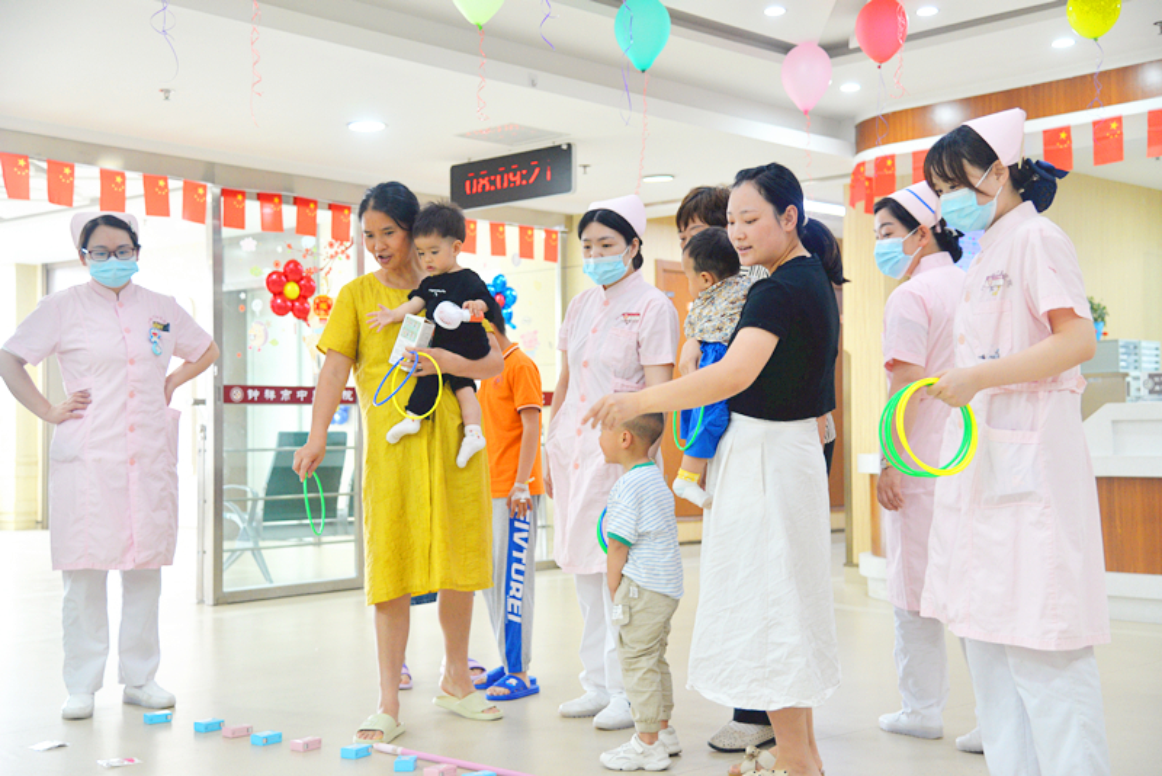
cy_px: 388
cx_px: 581
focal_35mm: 48
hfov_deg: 41.1
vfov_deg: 28.1
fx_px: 1550
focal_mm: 48
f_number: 4
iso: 640
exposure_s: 1/60
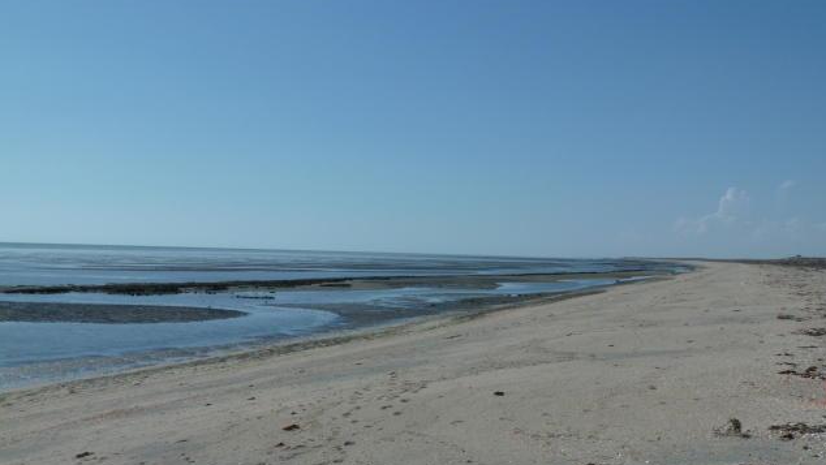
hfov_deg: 46.4
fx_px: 964
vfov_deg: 27.0
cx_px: 416
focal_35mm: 44
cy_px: 305
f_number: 5.6
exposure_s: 1/1000
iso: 80
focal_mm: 6.5
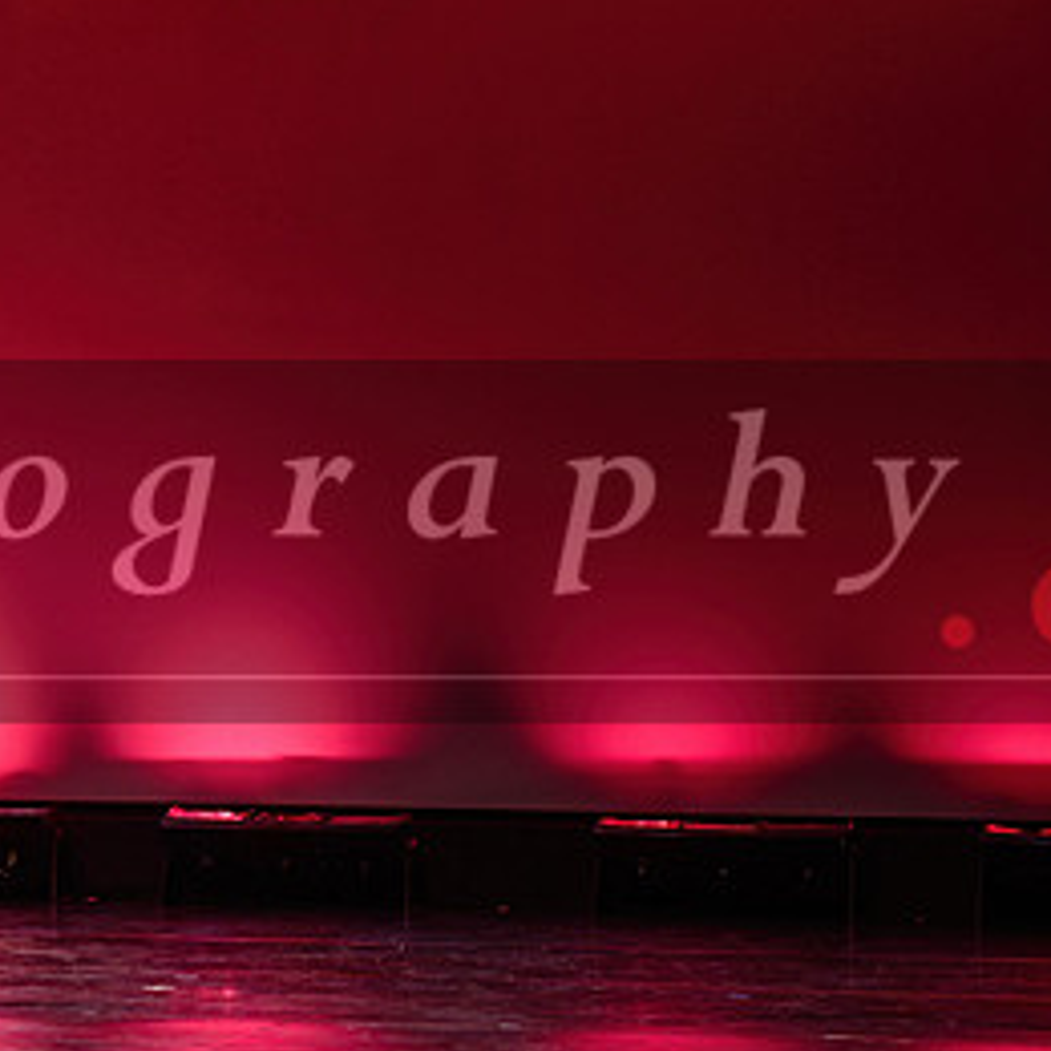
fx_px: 4912
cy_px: 403
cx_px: 127
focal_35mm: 143
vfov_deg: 12.2
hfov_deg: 12.1
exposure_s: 1/160
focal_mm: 70
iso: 1600
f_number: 2.8
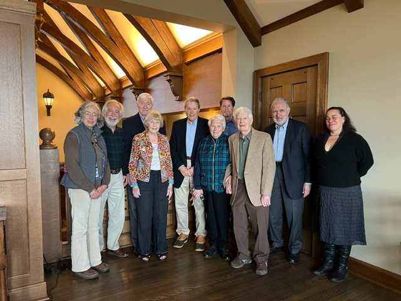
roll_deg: -0.1
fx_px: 301
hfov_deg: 67.3
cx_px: 200
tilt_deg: -3.9
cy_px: 150
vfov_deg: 53.1
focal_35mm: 26
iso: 320
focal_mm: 5.7
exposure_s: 1/60
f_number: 1.5
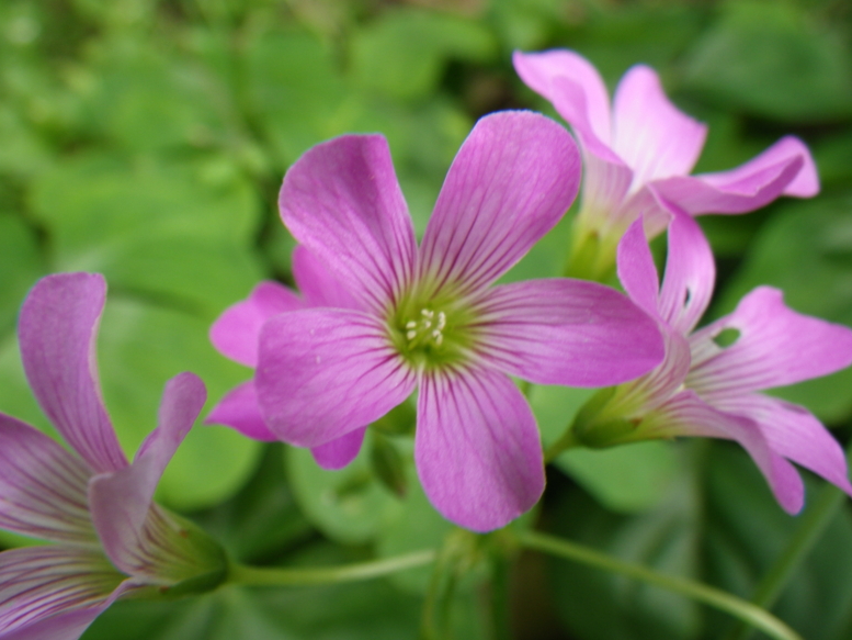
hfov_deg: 52.6
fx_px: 862
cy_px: 321
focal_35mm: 35
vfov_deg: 40.7
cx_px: 422
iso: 80
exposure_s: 1/160
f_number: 3.8
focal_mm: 6.1
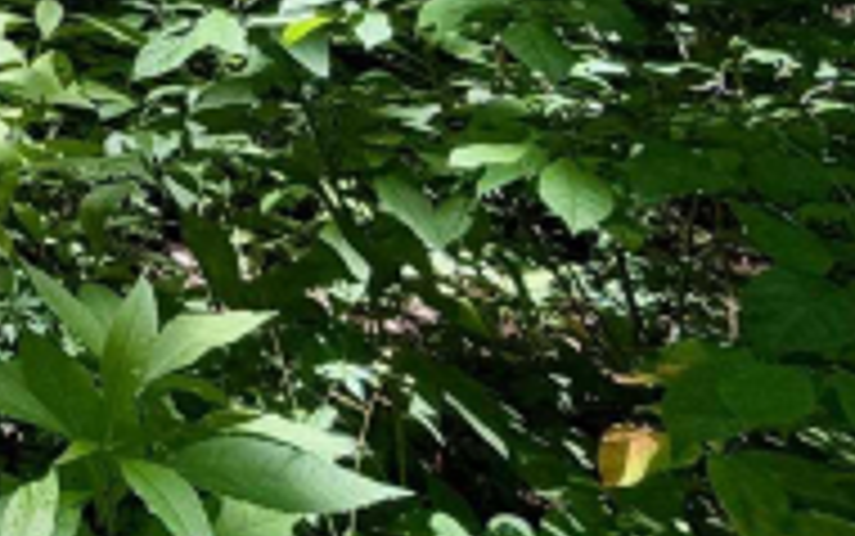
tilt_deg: +3.0
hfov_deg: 24.4
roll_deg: +1.9
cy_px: -383
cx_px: -574
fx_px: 1212
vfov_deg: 19.6
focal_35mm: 52
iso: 100
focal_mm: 2.22
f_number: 2.2
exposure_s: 1/121
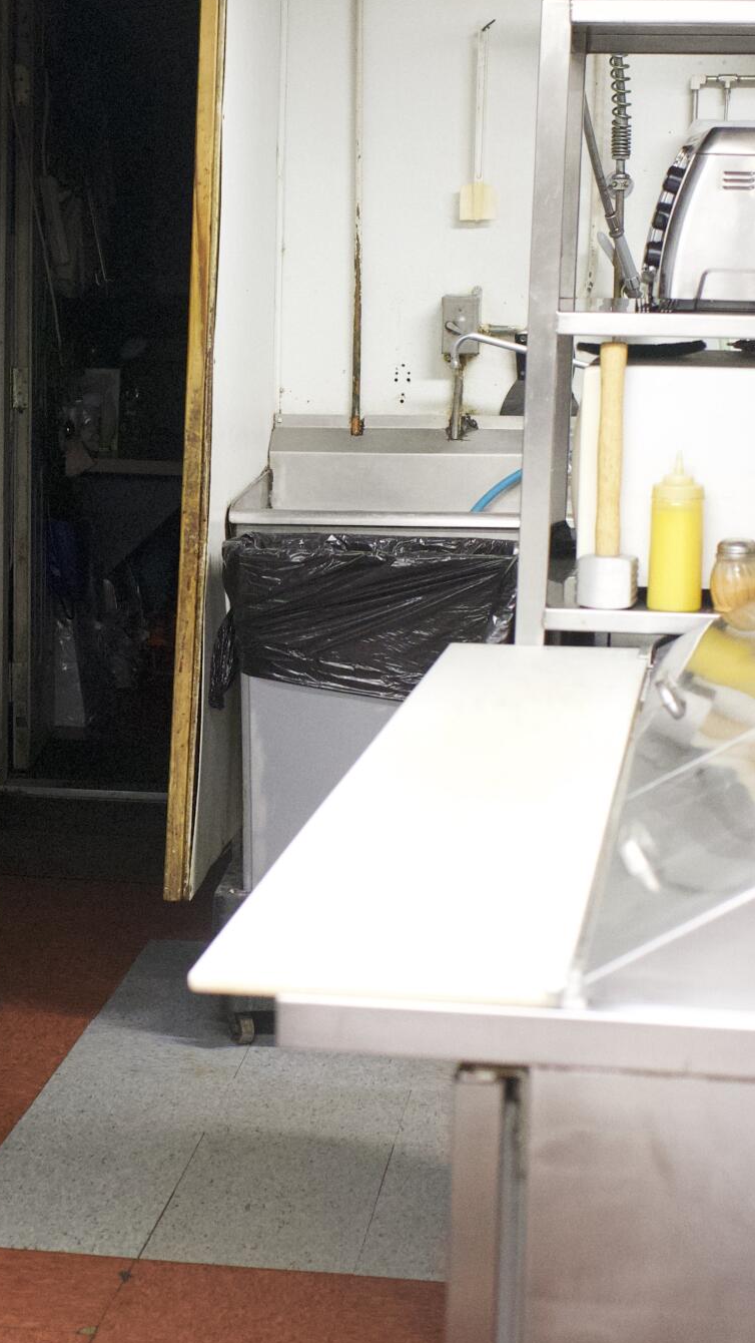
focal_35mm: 82
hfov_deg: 14.6
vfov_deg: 25.9
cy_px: 705
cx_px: 111
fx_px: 2918
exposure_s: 1/400
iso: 8000
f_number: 3.5
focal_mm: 35
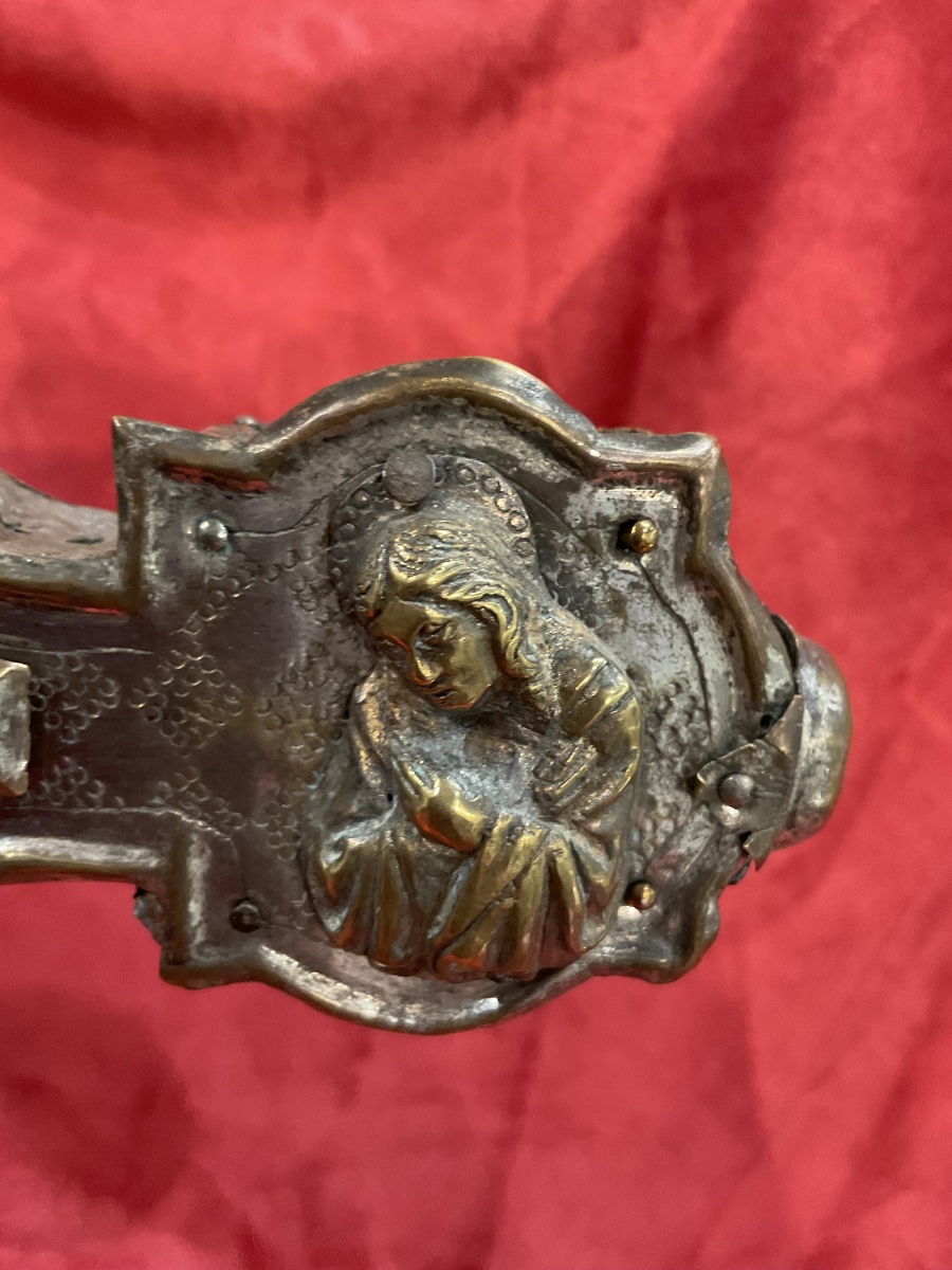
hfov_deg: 48.2
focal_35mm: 29
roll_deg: -1.2
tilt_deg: -22.4
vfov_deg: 61.7
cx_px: 476
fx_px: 1063
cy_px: 635
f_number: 1.8
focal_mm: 3
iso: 250
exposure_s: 1/33
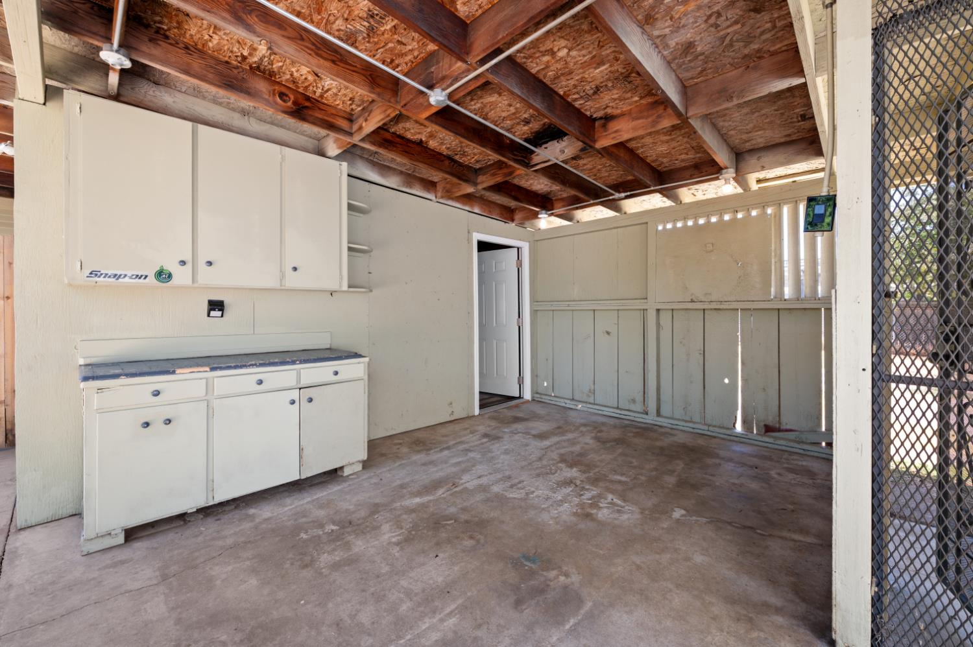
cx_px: 486
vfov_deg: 81.1
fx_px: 378
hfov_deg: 104.3
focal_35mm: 14
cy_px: 324
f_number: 9
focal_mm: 14
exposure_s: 1/13
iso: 250
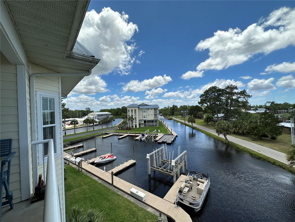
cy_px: 111
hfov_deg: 102.1
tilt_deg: -0.9
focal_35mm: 14
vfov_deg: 85.7
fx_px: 119
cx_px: 148
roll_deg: +1.7
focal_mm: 2.22
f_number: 2.2
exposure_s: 1/2506
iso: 40
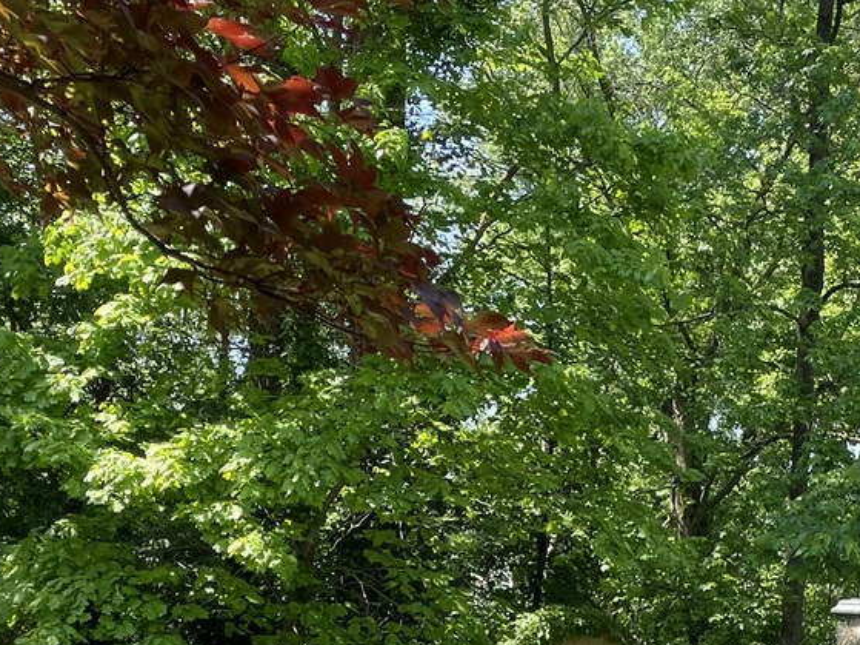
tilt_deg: -0.9
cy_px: 733
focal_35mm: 67
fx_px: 1664
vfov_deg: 20.7
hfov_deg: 28.7
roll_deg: -2.9
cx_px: 592
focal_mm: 4.2
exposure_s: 1/744
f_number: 1.6
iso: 32
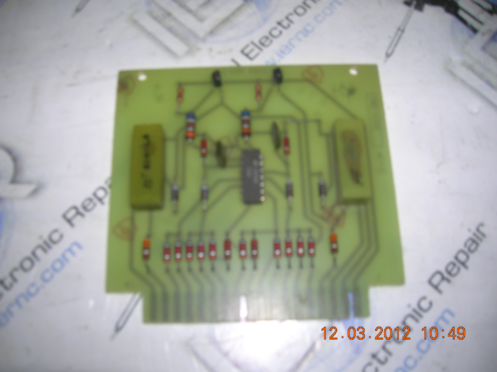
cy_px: 186
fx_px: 488
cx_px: 248
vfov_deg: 41.7
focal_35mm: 34
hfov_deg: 54.0
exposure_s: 1/60.1
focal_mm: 5.7
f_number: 2.9
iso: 50
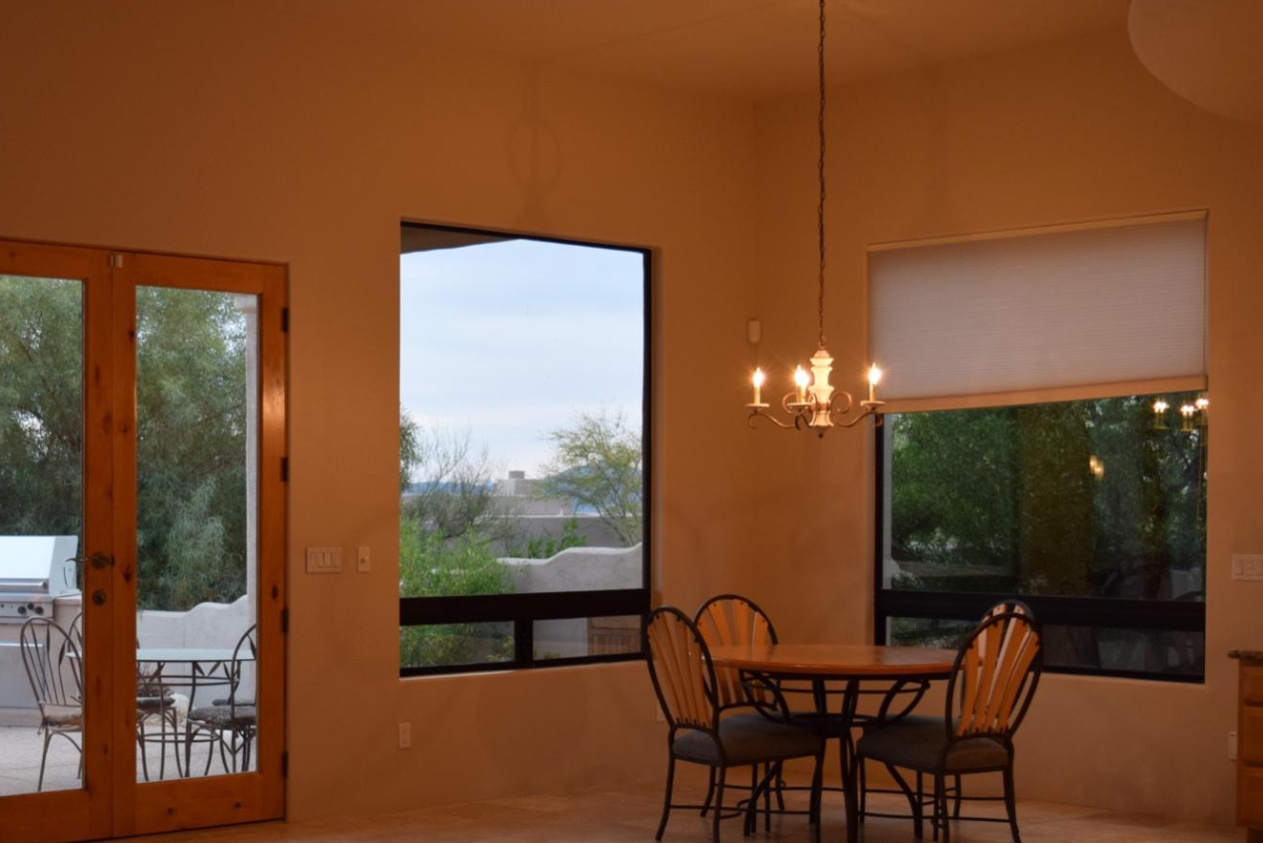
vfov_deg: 22.9
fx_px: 2070
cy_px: 575
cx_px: 267
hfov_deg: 33.0
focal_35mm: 59
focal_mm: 24
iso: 400
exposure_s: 1/60
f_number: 4
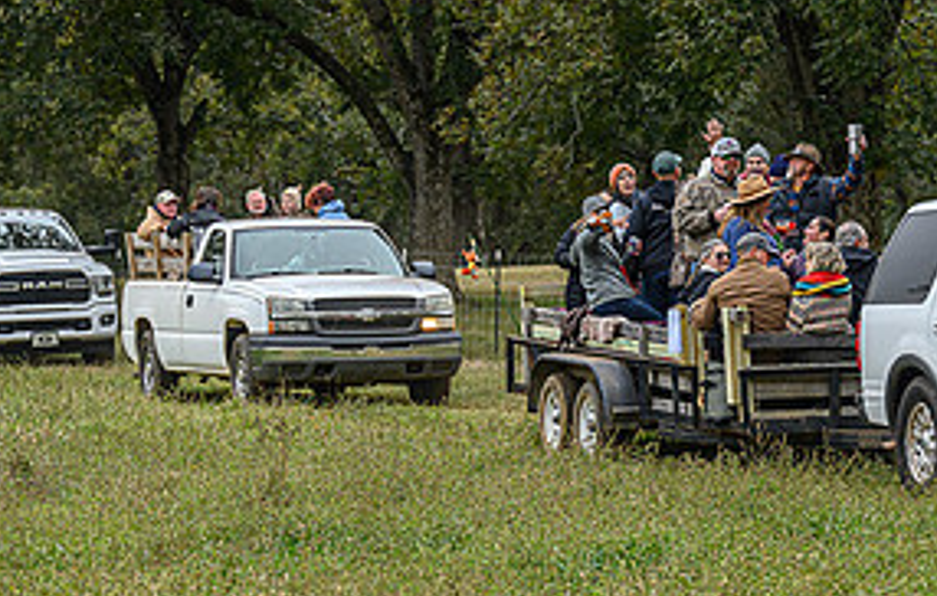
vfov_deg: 7.4
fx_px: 4594
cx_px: 652
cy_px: 280
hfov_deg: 11.6
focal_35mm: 179
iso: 500
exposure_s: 1/640
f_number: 3.2
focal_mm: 70
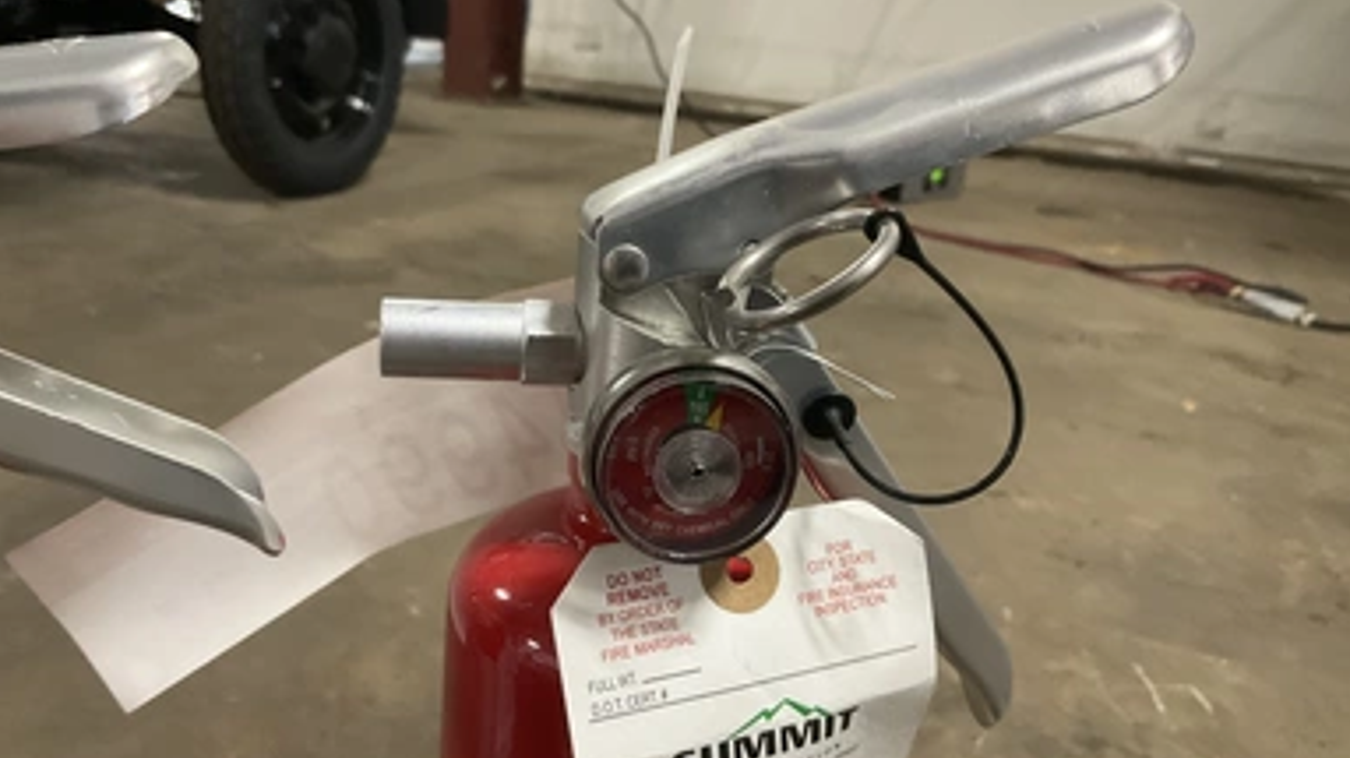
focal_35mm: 33
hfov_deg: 59.5
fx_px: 1181
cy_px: 381
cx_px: 673
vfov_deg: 35.6
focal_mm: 3
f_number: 1.8
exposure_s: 1/60
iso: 250
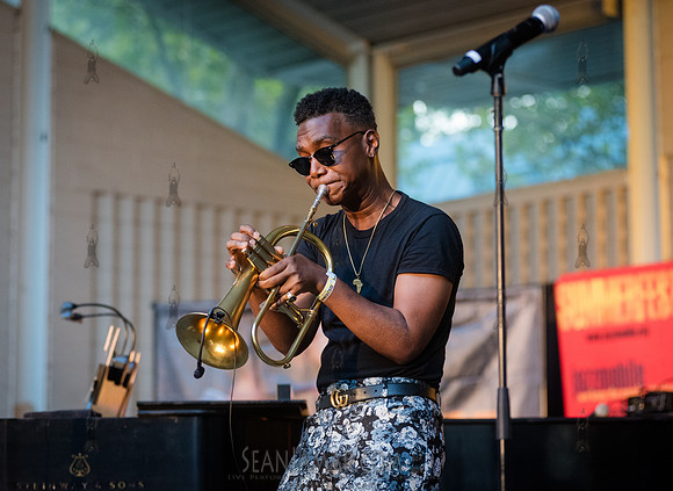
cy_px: 246
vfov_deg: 13.1
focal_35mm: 111
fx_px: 2144
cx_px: 306
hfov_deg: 17.8
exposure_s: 1/500
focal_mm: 105
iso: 4000
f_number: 3.5
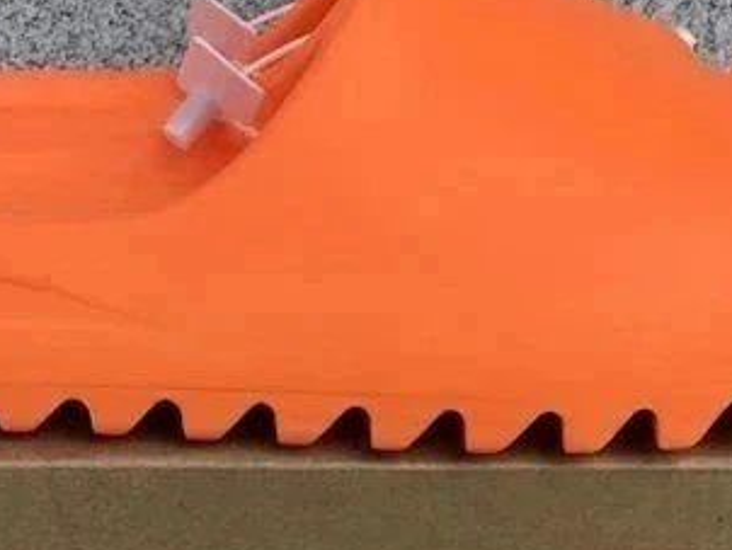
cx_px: 361
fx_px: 1735
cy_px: 419
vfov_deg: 17.9
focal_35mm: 82
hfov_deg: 23.8
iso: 25
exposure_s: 1/334
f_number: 2.4
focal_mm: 3.3
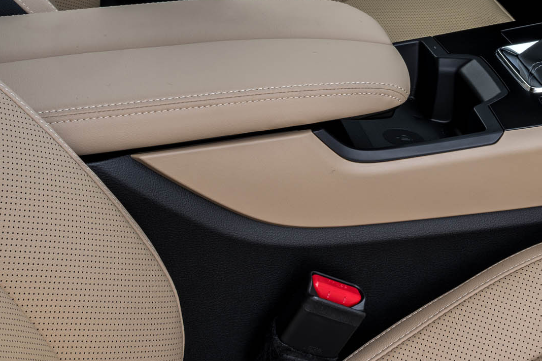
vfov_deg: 14.3
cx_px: 572
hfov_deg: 21.4
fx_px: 1370
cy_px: -125
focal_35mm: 91
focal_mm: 30
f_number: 13
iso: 160
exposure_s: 1/8
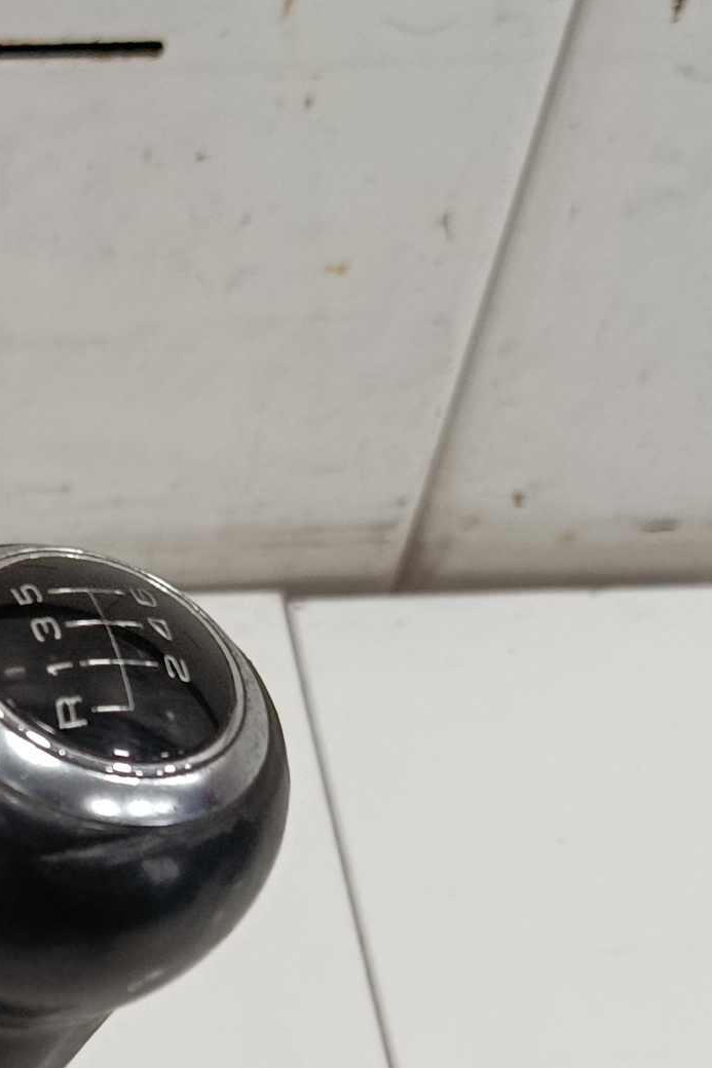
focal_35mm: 96
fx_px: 2849
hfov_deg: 13.7
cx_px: -218
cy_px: 1112
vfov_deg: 20.4
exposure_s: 1/100
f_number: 1.7
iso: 894
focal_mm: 5.24
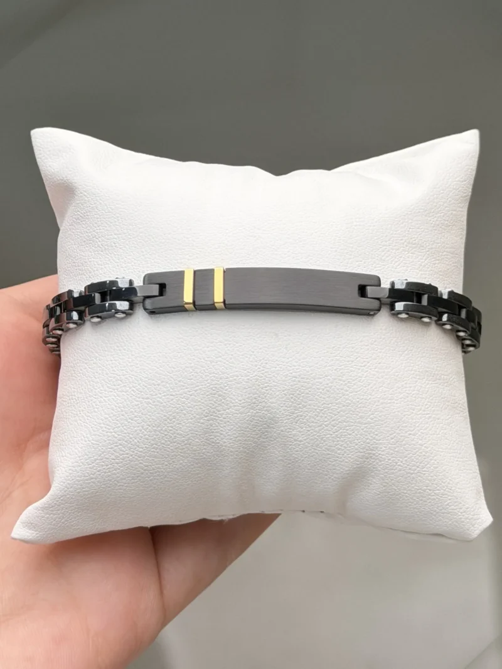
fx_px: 928
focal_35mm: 48
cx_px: 251
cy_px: 334
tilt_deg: -73.2
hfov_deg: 30.3
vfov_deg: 39.6
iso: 64
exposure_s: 1/652
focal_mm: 6.76
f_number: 1.78
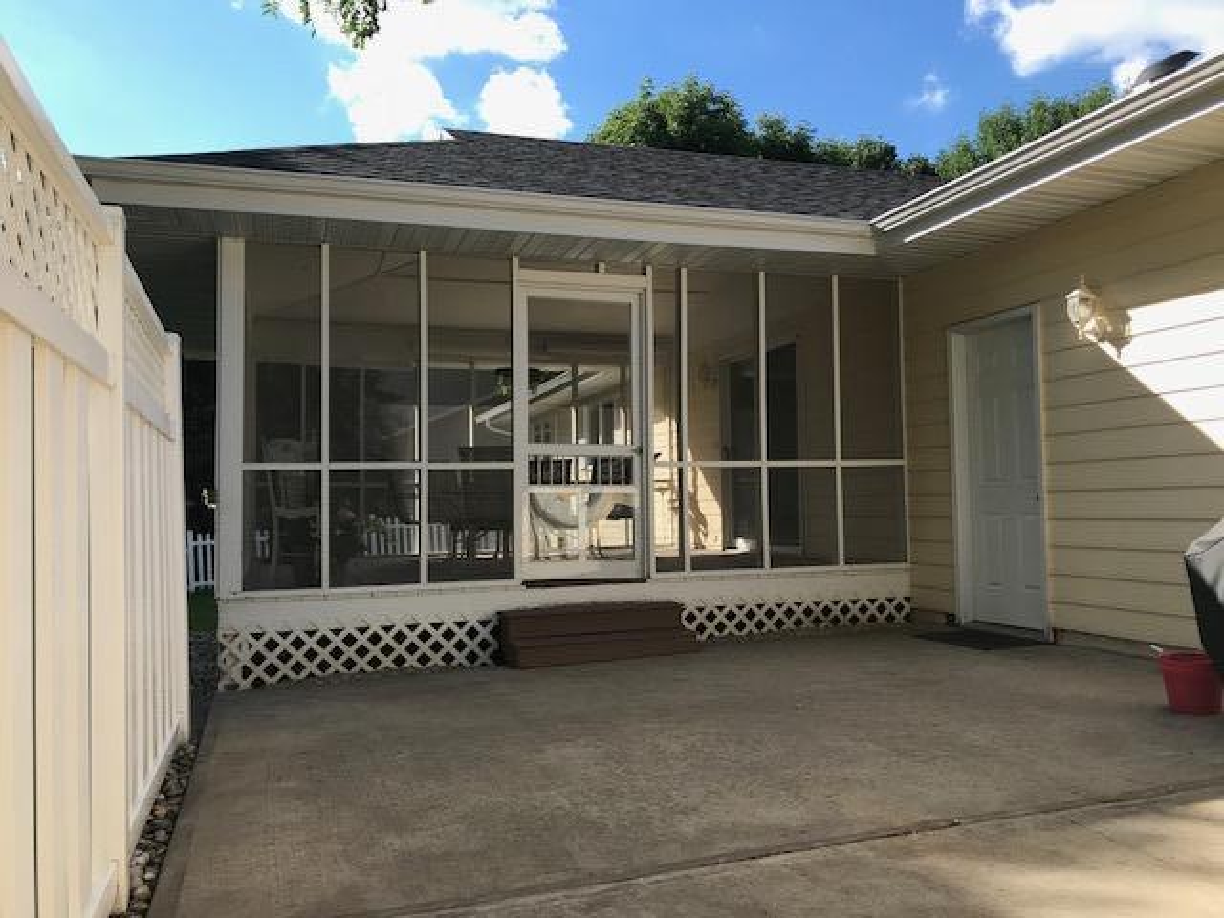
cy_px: 459
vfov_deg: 49.7
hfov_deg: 63.4
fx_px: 990
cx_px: 612
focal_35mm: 28
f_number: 1.8
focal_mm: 3.99
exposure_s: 1/1140
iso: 20
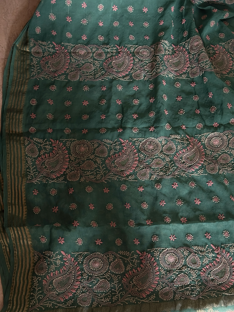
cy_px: 156
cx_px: 117
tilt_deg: -65.7
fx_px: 433
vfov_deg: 39.7
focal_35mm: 48
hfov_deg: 30.3
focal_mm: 6.76
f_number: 1.78
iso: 500
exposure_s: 1/40
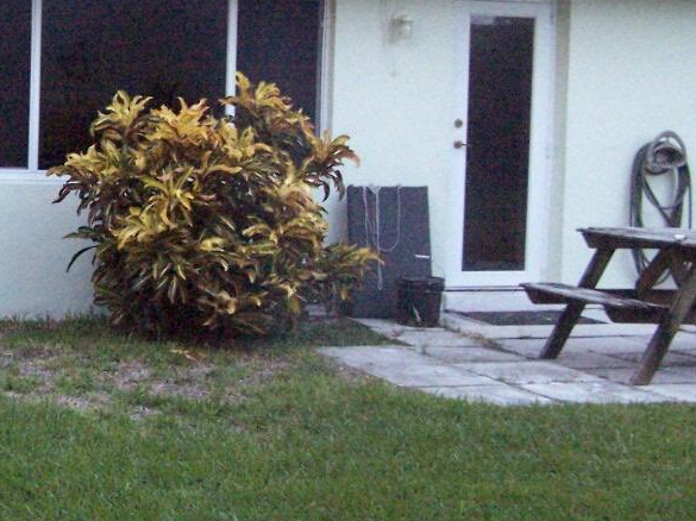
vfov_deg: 18.8
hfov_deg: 23.9
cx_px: -4
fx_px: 1567
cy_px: 169
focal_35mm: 78
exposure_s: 1/125
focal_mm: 6.3
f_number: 2.8
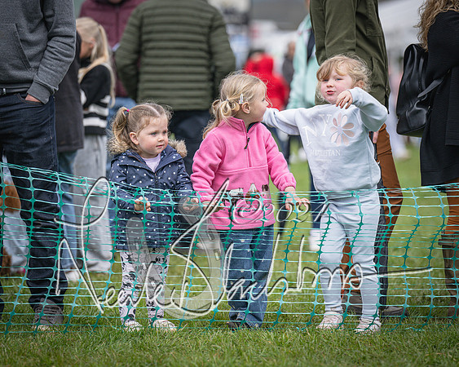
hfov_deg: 8.6
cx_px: 230
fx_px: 3059
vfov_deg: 6.9
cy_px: 184
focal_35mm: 225
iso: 400
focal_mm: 200
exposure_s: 1/2000
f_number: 4
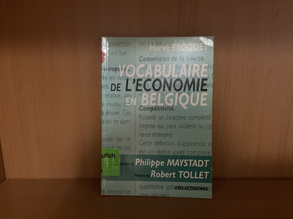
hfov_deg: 61.7
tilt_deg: -13.1
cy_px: 110
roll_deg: +0.5
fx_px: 245
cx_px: 146
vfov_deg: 48.2
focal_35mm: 29
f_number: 1.8
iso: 500
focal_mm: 3
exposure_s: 1/20
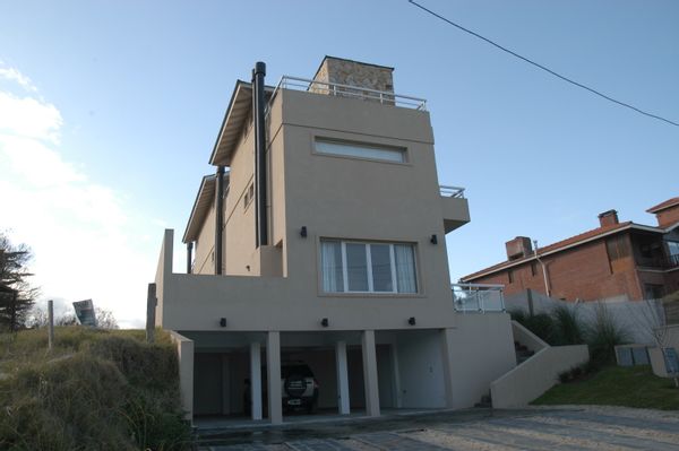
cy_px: 226
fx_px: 509
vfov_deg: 47.9
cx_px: 340
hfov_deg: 67.4
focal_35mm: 27
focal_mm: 18
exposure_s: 1/200
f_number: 7.1
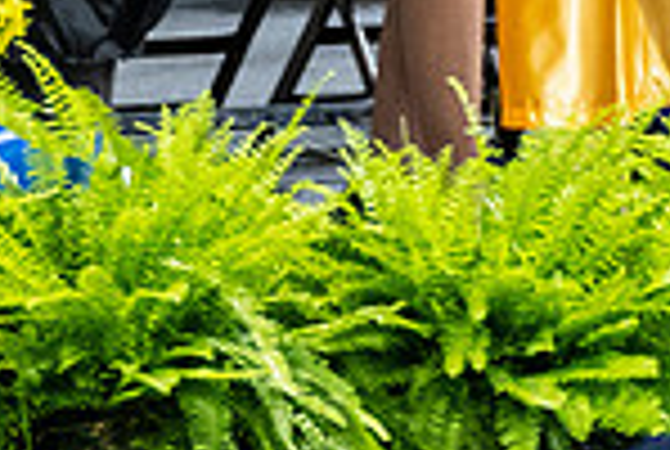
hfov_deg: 1.3
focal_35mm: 1576
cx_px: 630
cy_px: -244
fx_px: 29390
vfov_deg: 0.9
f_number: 4
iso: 2000
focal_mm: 200
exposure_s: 1/200
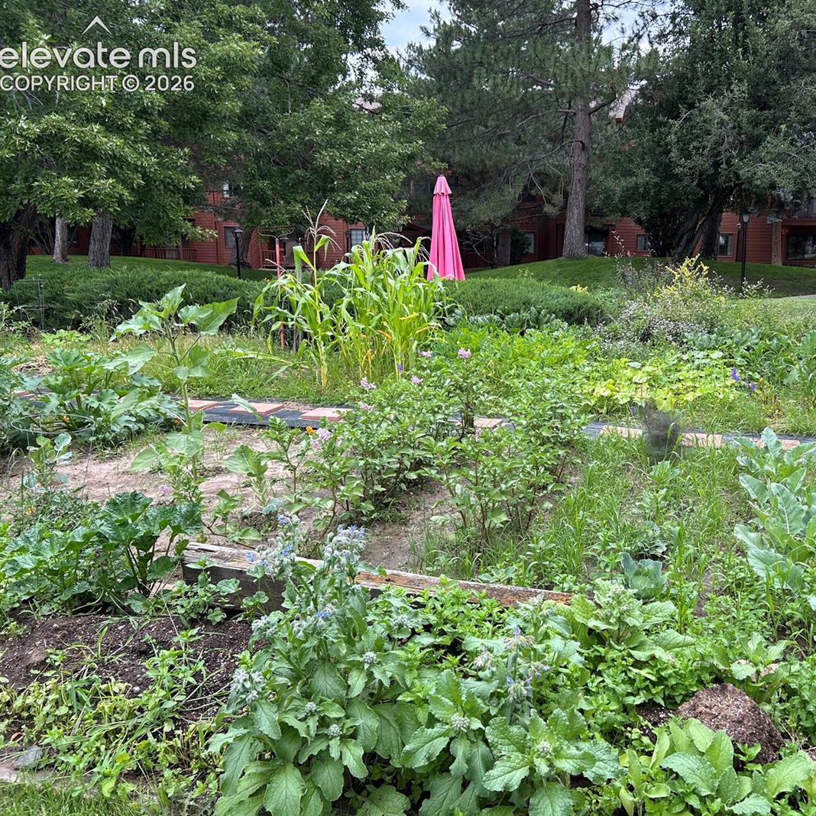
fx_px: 827
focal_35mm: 31
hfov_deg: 51.7
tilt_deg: -10.3
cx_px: 537
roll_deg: -0.7
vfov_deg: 52.5
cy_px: 409
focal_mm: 5.7
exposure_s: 1/478
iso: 50
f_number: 1.5
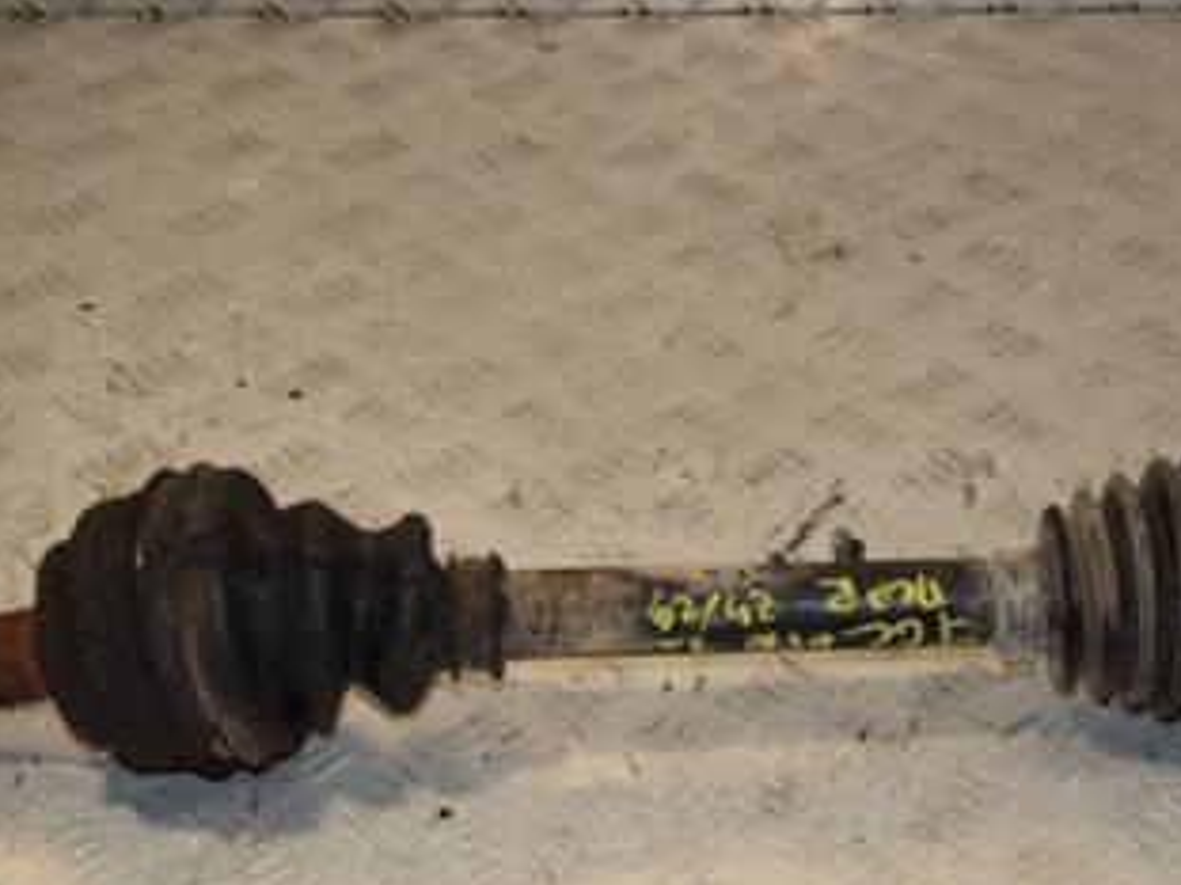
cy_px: 600
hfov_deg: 25.0
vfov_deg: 18.8
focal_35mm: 78
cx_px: 699
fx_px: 2660
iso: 800
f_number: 9
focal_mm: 28
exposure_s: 1/200
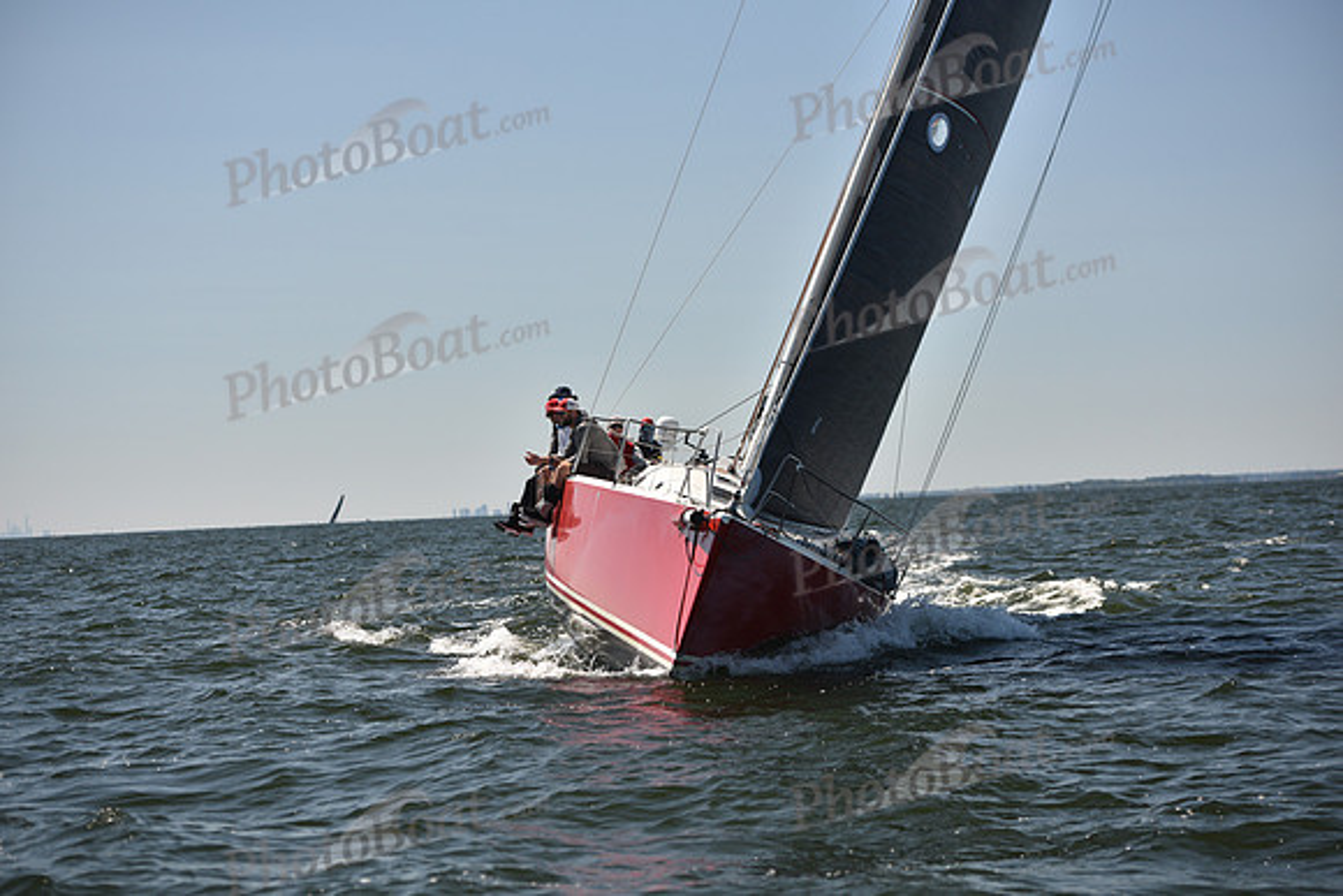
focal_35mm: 90
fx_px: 3358
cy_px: 448
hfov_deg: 22.6
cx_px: 672
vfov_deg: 15.2
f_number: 3.5
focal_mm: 90
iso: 250
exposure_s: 1/1600
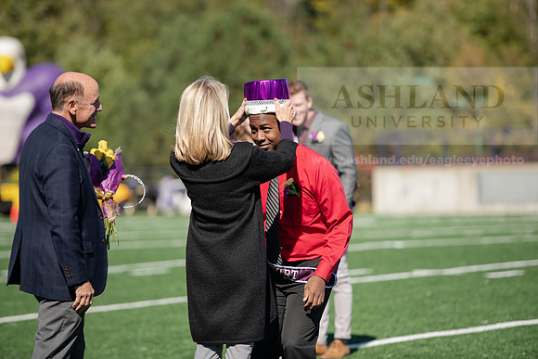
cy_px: 180
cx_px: 269
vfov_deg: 7.6
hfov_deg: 11.4
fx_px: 2691
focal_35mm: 180
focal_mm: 180
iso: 200
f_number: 3.2
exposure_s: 1/1600
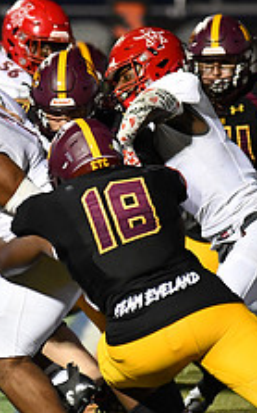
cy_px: 208
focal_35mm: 531
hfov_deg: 2.5
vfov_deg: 4.0
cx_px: 50
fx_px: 5962
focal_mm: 200
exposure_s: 1/1250
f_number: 2.8
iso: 4500
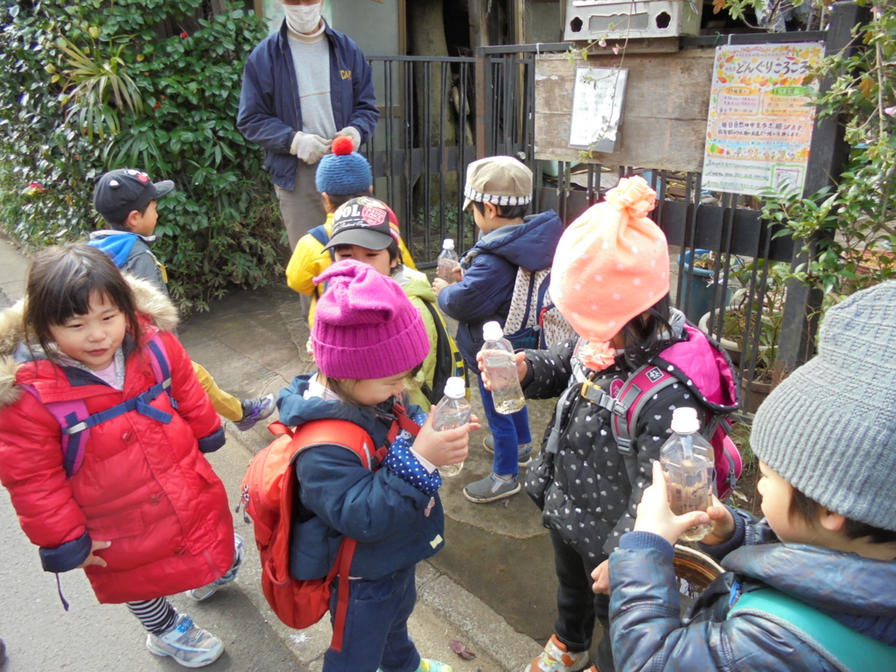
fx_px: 673
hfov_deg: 67.3
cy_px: 336
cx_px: 448
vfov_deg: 53.1
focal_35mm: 26
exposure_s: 1/100
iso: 100
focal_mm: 4.6
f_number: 3.5
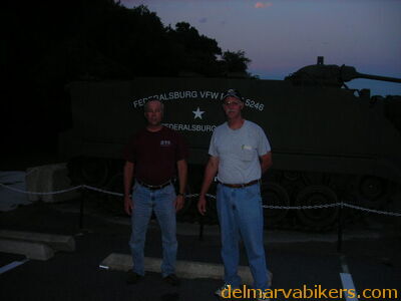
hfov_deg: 49.0
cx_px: 200
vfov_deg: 37.7
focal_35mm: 38
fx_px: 440
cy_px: 150
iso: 83
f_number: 3.2
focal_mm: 6.3
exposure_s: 1/60.1
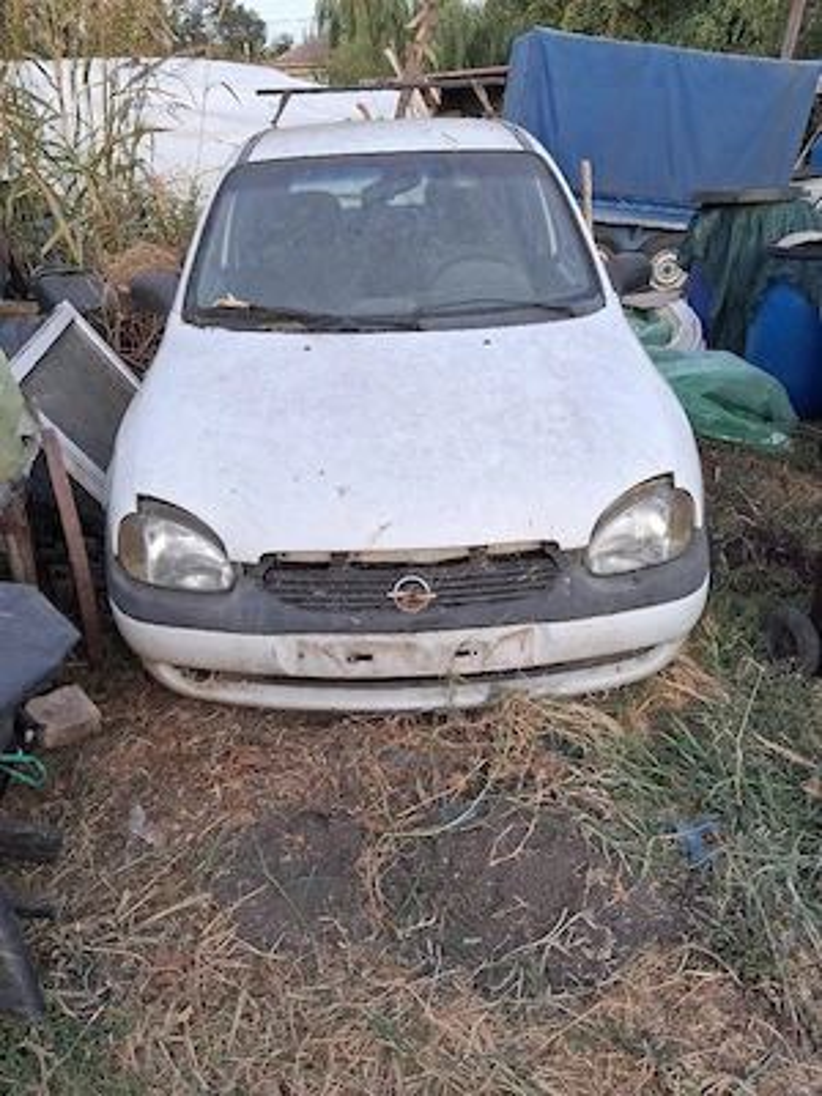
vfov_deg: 67.3
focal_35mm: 26
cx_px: 411
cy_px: 548
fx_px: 823
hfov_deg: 53.1
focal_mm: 3.98
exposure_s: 1/100
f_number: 1.8
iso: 50
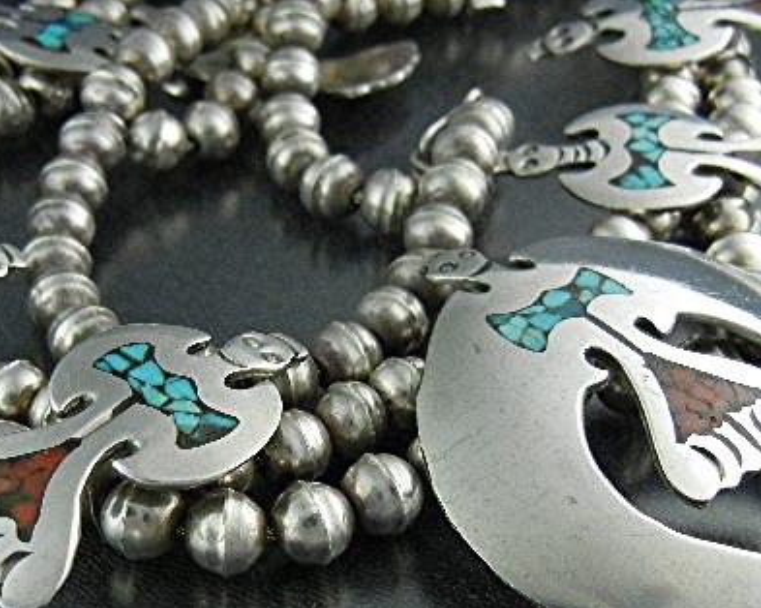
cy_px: 432
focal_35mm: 62
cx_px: 298
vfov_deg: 24.4
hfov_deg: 30.4
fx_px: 1396
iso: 400
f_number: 3.7
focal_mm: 7.1
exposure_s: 1/26
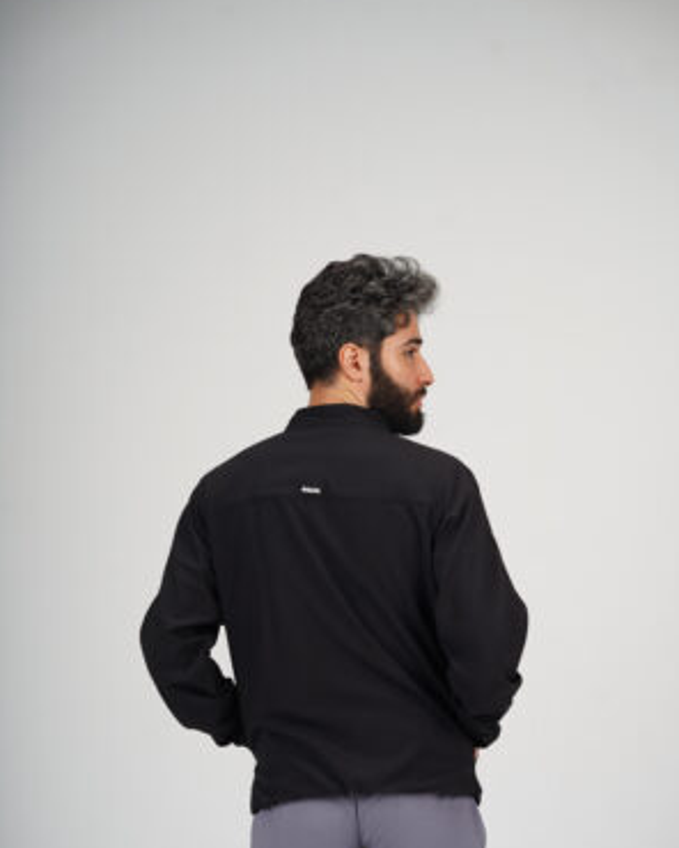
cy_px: 500
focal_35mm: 97
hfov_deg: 15.9
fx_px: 2437
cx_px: 340
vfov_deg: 19.7
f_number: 5
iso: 125
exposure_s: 1/160
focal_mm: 85
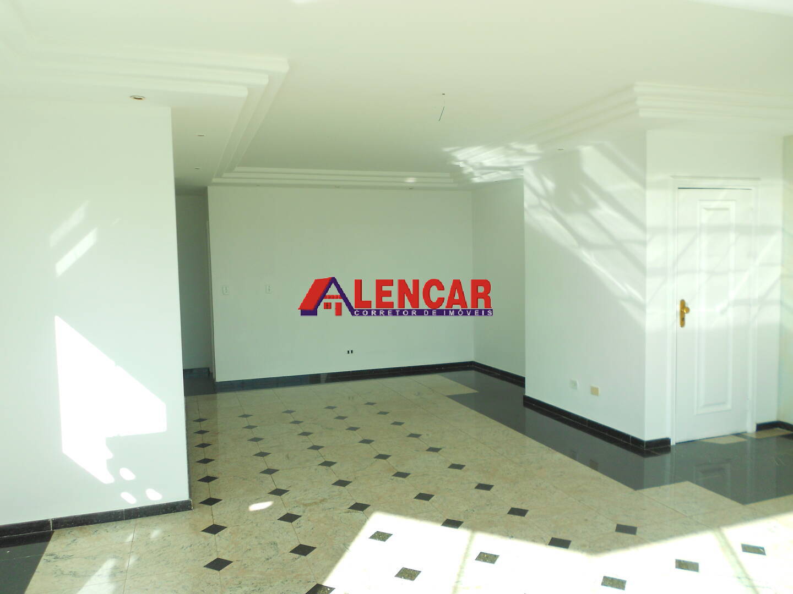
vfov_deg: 53.1
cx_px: 396
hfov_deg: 67.3
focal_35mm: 26
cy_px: 297
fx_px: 596
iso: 80
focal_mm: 4.6
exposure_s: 1/125
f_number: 3.2
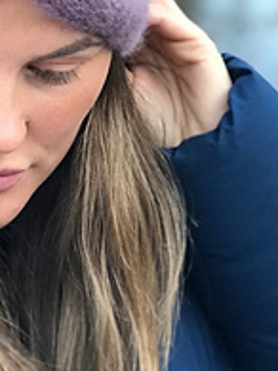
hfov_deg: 10.0
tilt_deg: -20.0
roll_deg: +1.7
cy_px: 202
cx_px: -58
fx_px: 1565
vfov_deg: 13.5
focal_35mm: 146
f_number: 2.8
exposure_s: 1/50
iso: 50
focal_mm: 6.6
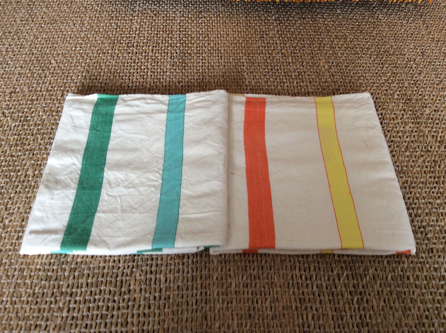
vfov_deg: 44.1
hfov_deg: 56.9
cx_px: 223
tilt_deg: -54.4
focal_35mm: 32
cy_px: 166
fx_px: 412
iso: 64
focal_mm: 3.3
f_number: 2.4
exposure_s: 1/25
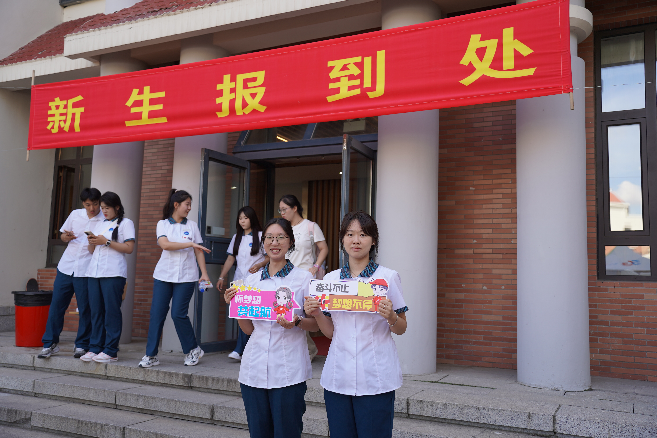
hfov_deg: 58.7
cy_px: 219
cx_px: 328
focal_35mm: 32
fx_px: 584
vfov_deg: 41.1
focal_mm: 32
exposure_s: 1/160
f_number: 4
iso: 100
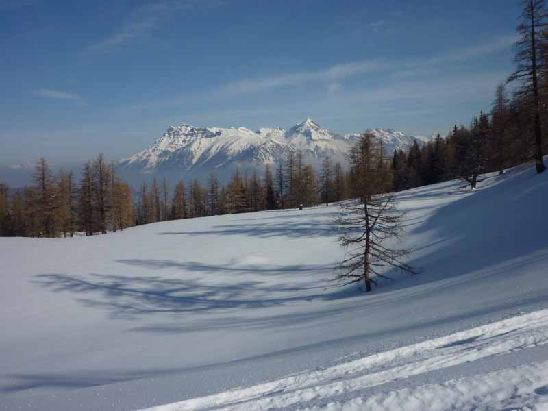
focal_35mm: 36
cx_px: 274
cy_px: 206
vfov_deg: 39.7
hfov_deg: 51.4
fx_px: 570
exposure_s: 1/800
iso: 100
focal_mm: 6.3
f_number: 6.3
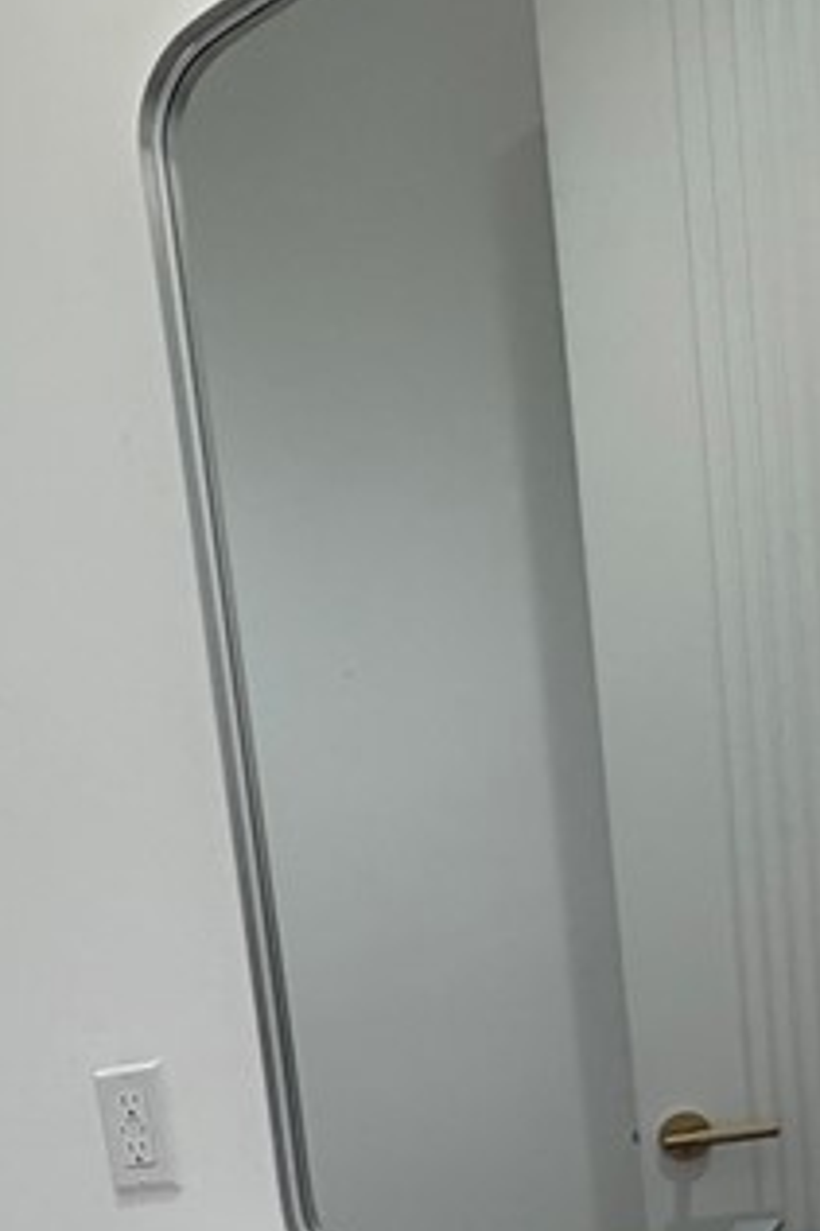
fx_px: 1607
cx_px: -198
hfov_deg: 25.3
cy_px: 1398
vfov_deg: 35.1
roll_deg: +13.1
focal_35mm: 47
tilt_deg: -12.0
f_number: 2.2
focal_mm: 2.22
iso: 125
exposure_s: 1/120
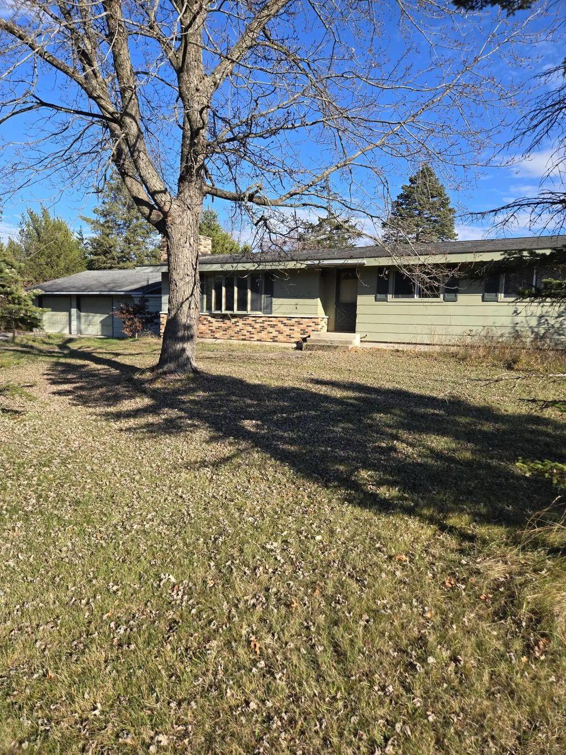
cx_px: 283
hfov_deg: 58.9
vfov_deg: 73.9
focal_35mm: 23
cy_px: 378
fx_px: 501
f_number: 1.8
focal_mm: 5.4
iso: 64
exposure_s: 1/2921
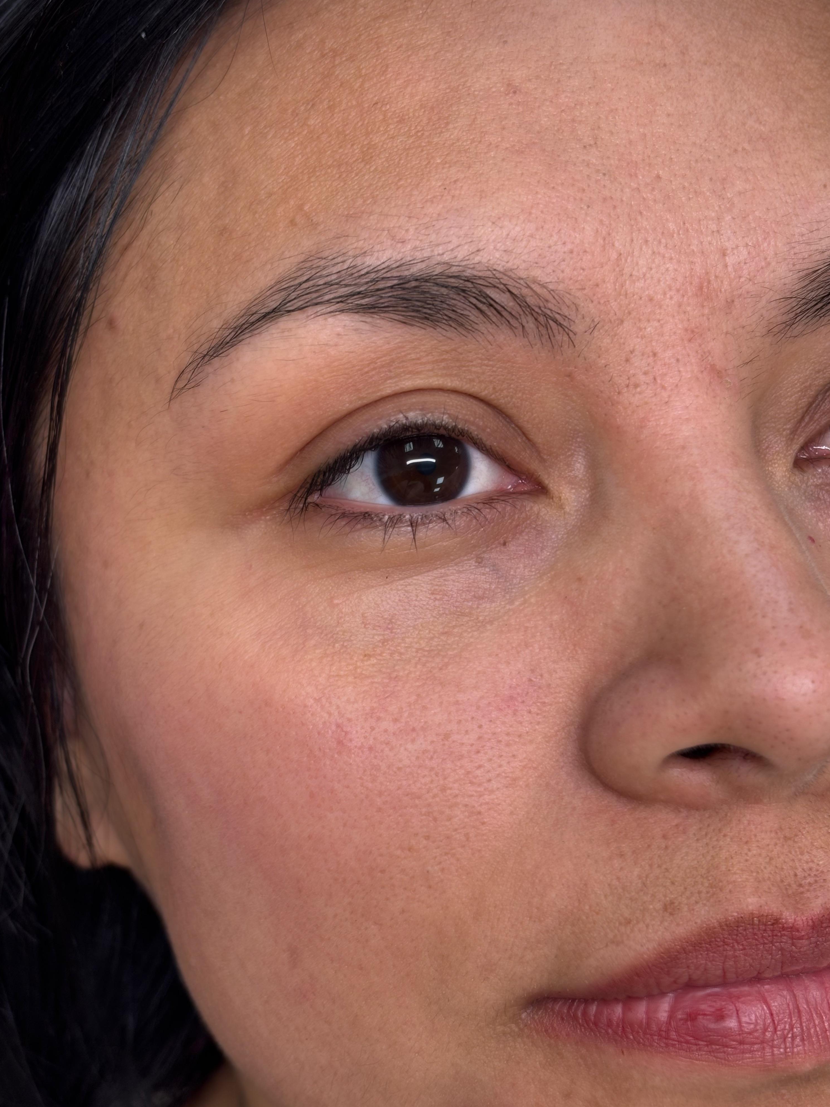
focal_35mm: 53
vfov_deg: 36.2
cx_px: 413
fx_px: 1694
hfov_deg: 27.5
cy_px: 554
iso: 50
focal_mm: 5.96
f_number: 1.6
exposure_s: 1/120
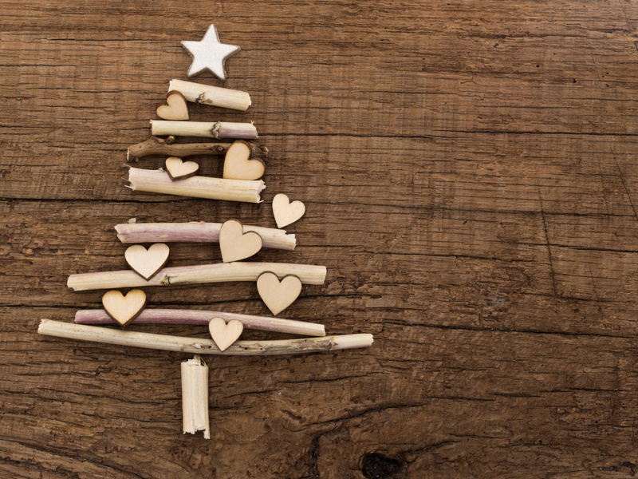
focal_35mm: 100
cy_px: 240
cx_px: 319
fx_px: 1843
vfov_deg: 14.8
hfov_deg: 19.6
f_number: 11
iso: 200
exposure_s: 2.5
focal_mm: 50
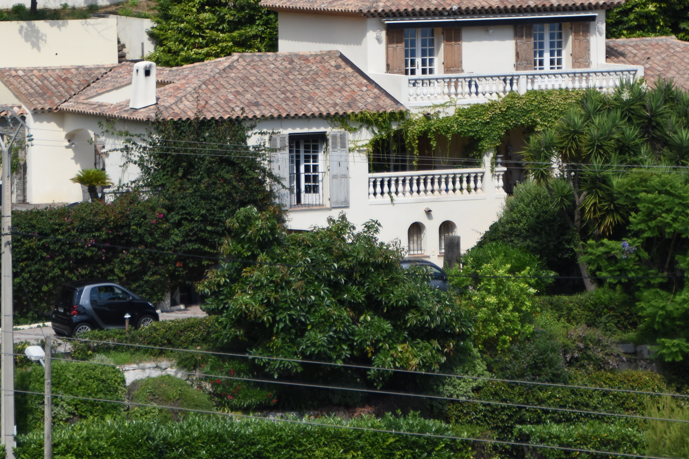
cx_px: 290
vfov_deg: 6.4
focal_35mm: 213
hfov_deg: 9.7
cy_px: 86
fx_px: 4075
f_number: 6.3
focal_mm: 75
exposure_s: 1/2000
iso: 400
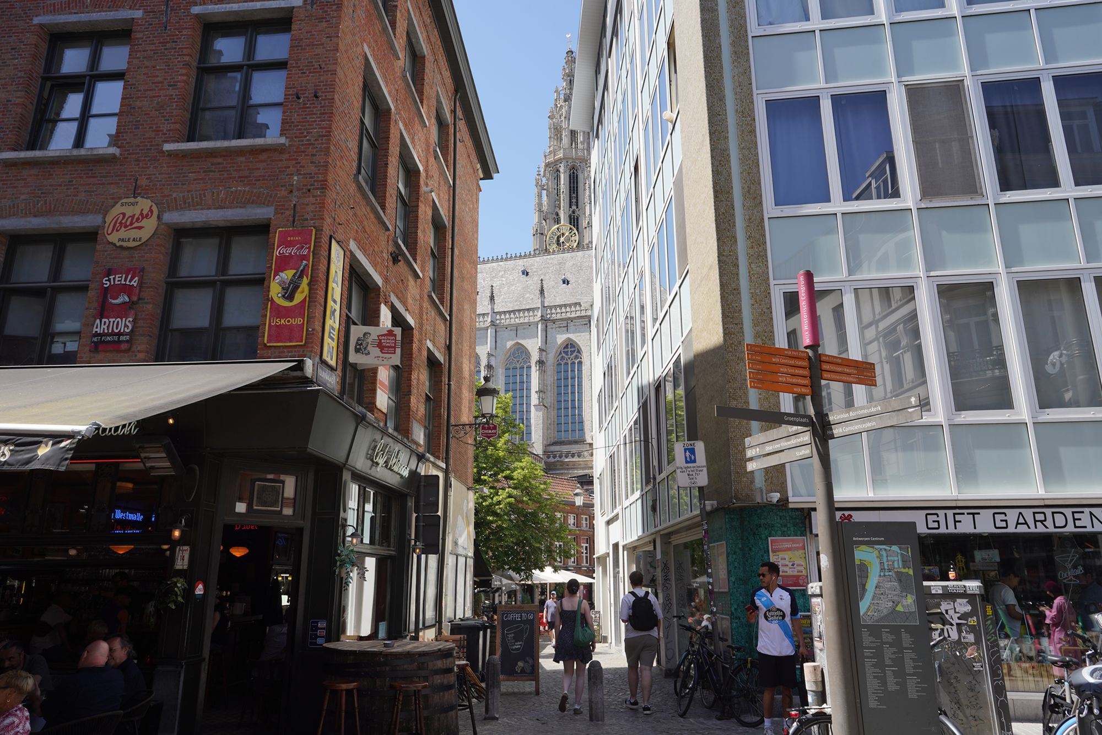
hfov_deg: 73.7
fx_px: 735
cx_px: 551
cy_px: 368
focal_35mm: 24
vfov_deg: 53.1
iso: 100
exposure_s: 1/100
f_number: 11
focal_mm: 24
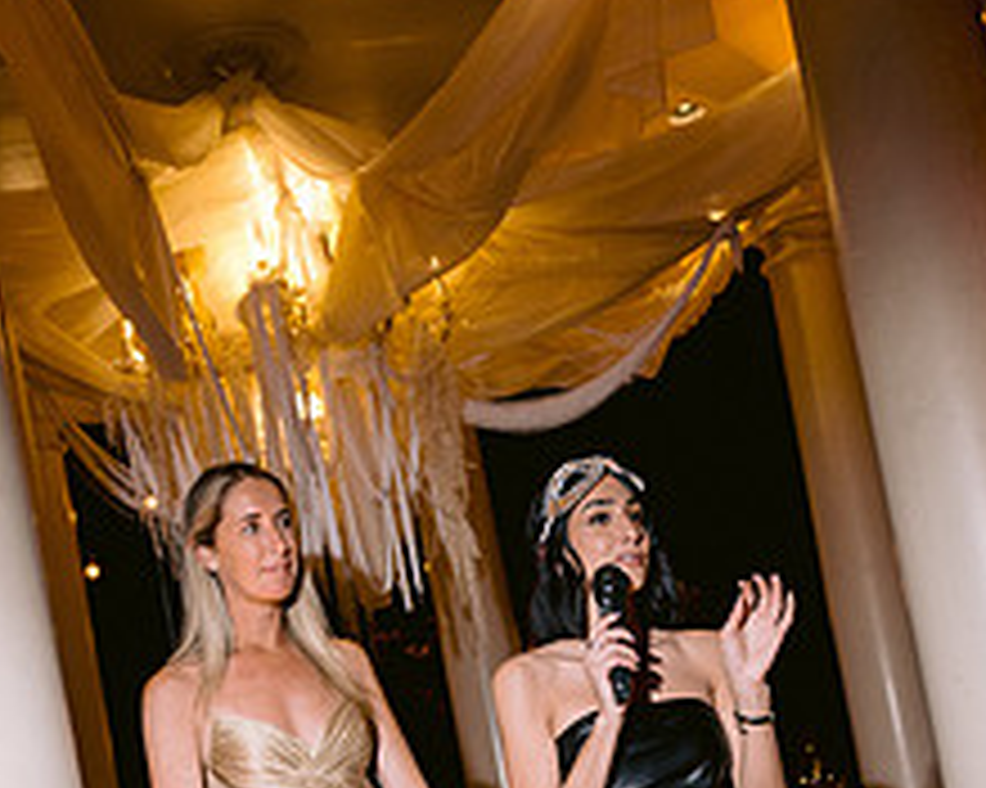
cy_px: 729
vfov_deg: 27.0
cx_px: 522
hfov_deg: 34.7
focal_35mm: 54
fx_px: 1575
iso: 800
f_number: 3.2
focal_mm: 28
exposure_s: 1/125
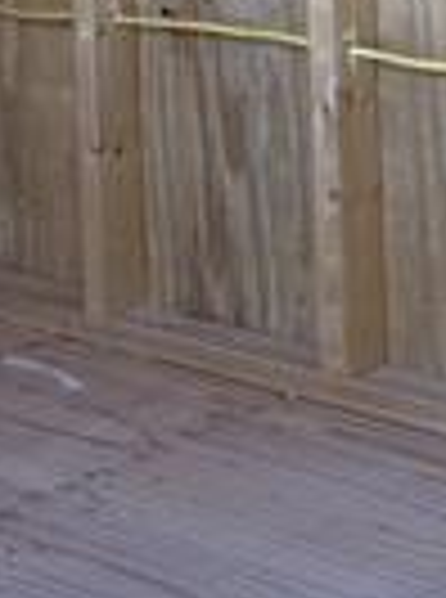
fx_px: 2399
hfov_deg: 10.6
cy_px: -175
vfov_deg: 13.7
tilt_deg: -6.7
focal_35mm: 139
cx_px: 198
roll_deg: +2.4
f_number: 1.78
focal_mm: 6.76
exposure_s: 1/111
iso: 200
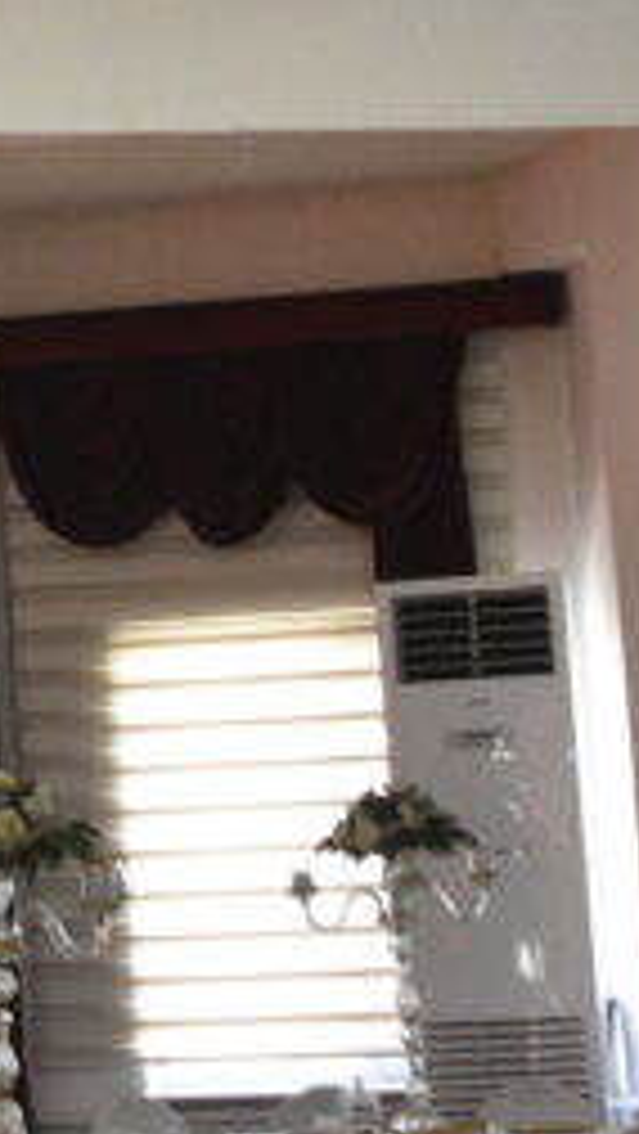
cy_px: 47
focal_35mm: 153
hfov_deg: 7.4
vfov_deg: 13.9
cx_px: -896
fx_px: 4603
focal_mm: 24
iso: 1600
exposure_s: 1/60
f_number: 5.6
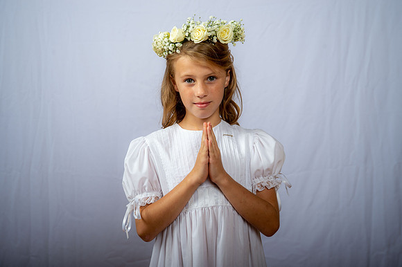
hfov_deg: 32.4
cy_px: 134
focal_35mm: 62
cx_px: 201
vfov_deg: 21.9
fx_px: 692
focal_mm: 62
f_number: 6.3
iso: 250
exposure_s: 1/200
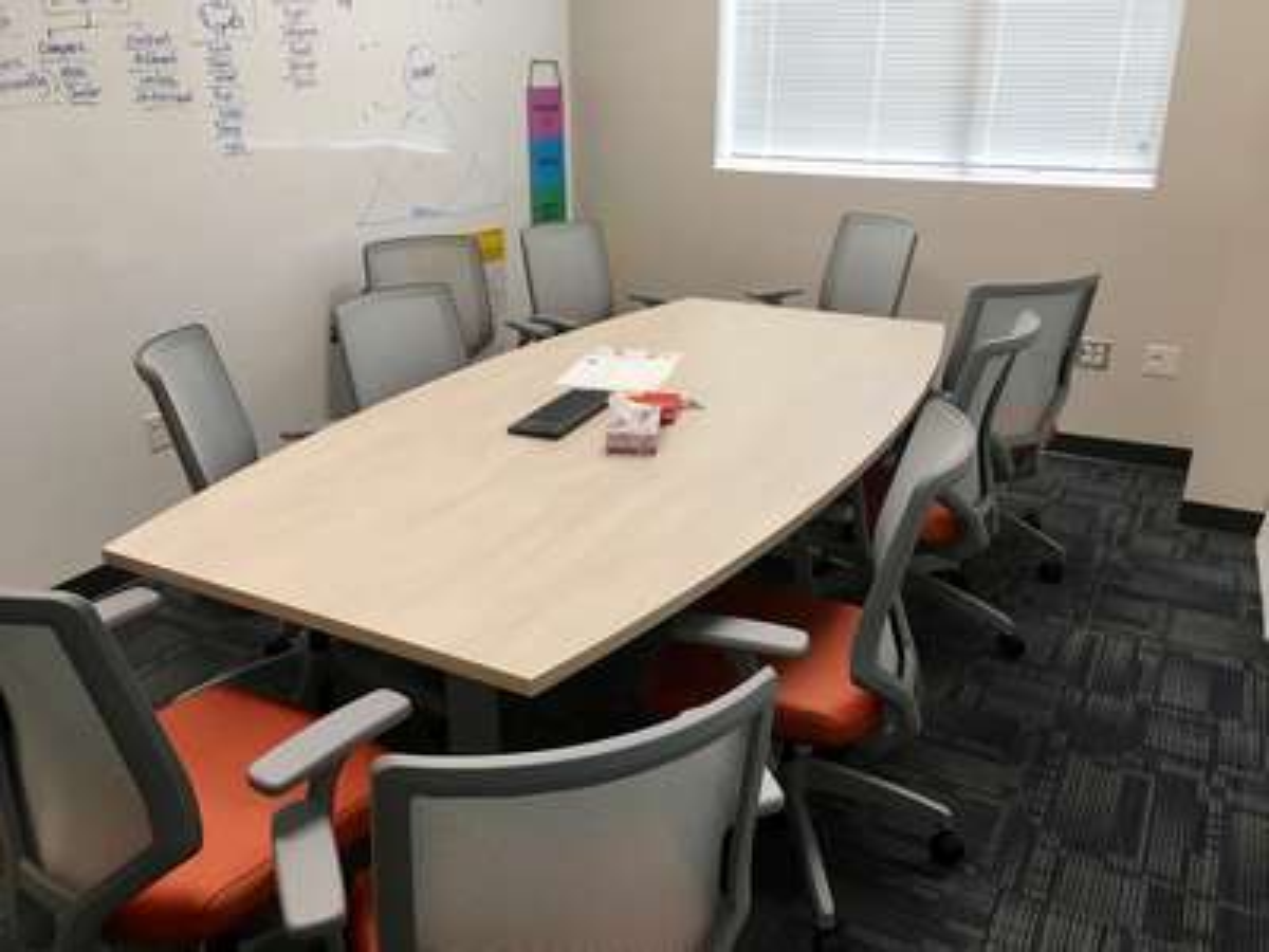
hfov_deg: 61.7
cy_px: 476
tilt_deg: -20.4
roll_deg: +0.6
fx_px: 1063
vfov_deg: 48.2
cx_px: 634
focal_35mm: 29
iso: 40
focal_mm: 4.15
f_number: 2.2
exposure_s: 1/30
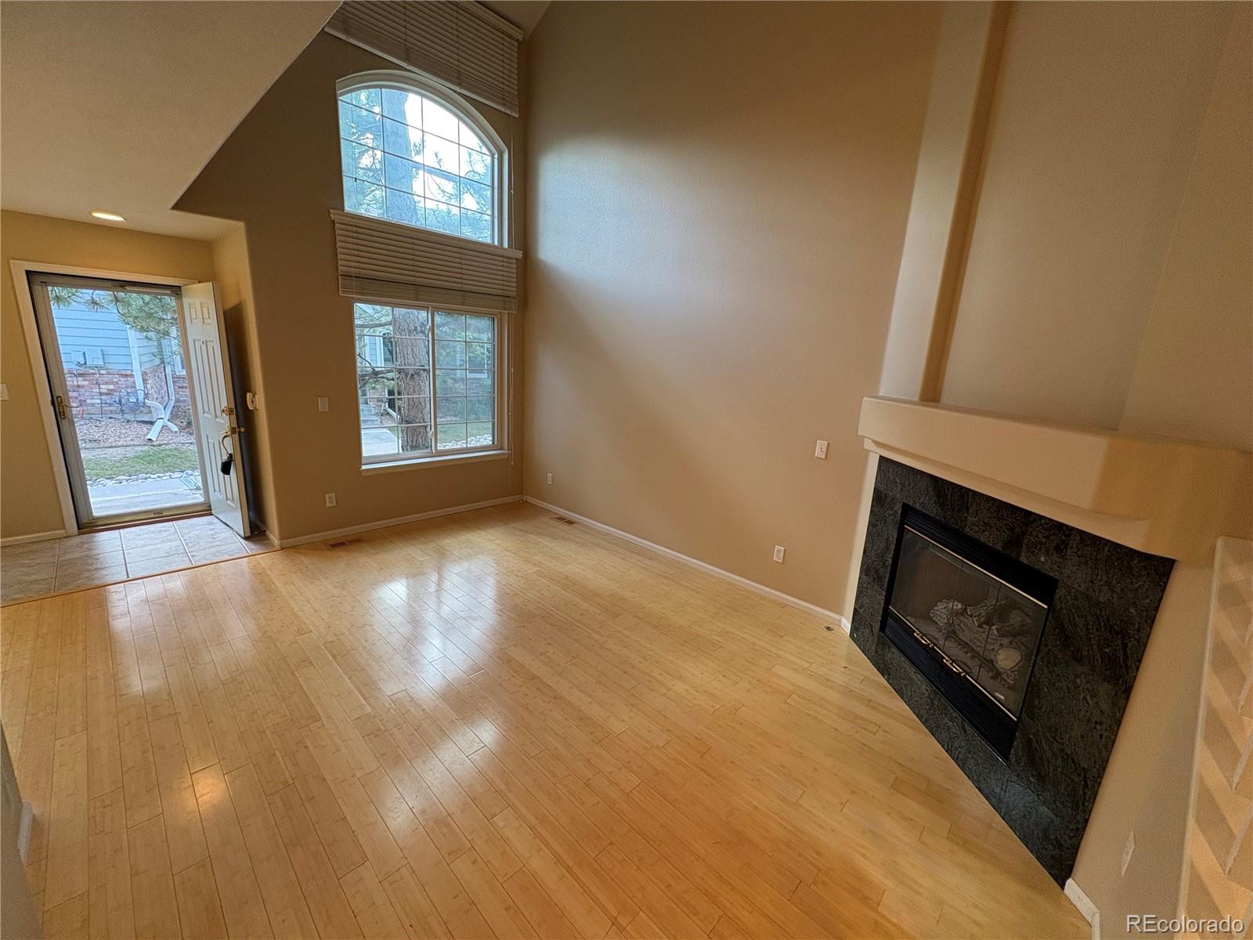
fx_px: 507
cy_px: 470
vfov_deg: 85.7
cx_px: 626
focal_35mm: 14
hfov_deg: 102.1
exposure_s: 1/60
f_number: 2.2
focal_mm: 2.22
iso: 125
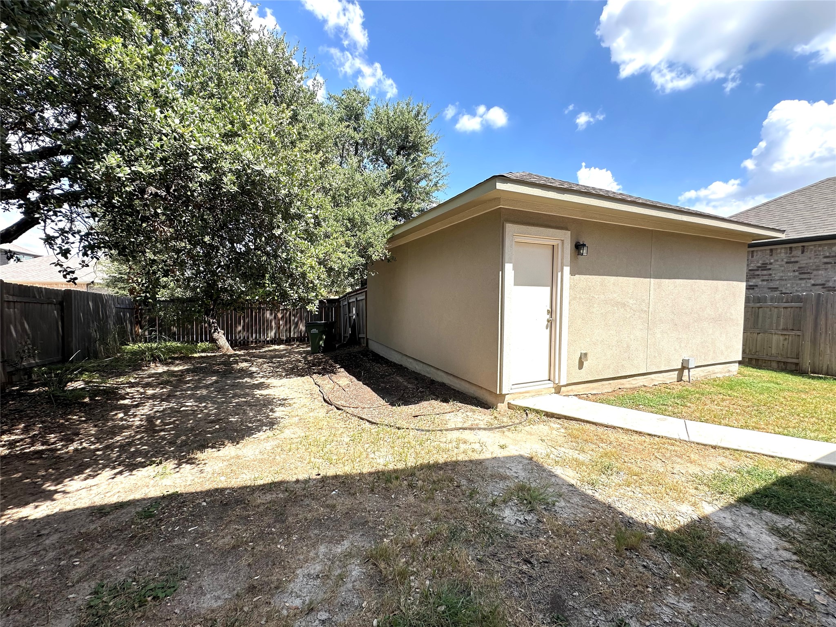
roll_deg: -0.5
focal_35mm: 14
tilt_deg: -1.8
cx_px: 418
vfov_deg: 85.7
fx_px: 338
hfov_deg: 102.1
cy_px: 314
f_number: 2.2
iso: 40
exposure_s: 1/662
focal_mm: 2.22
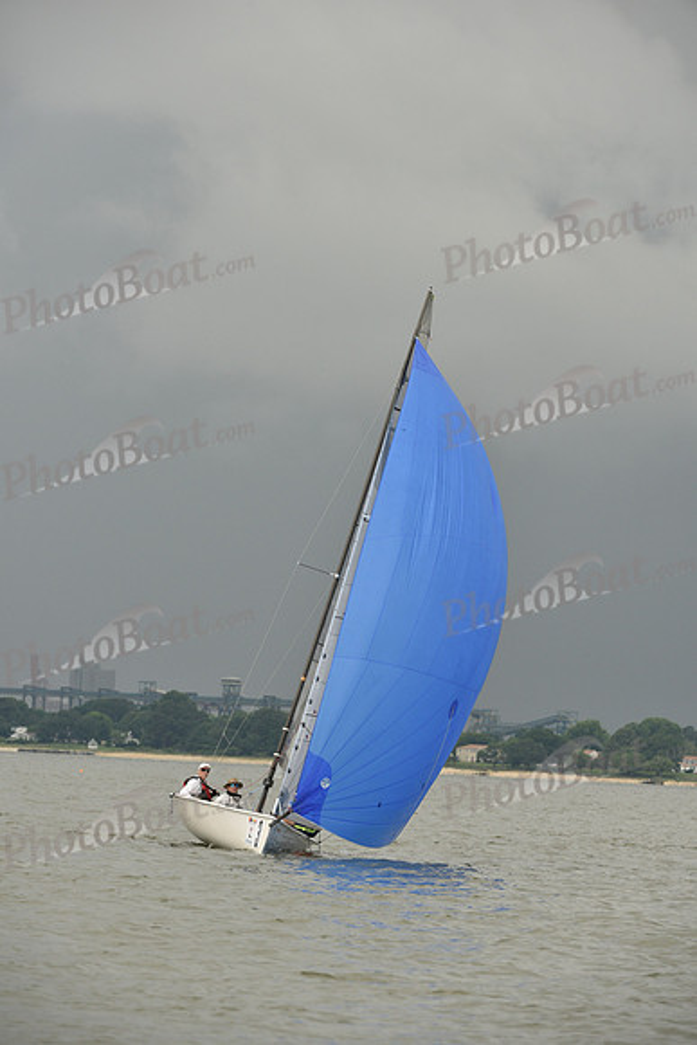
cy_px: 522
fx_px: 6965
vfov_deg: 8.6
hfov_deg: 5.7
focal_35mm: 240
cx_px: 348
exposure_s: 1/1000
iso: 400
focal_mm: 240
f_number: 8
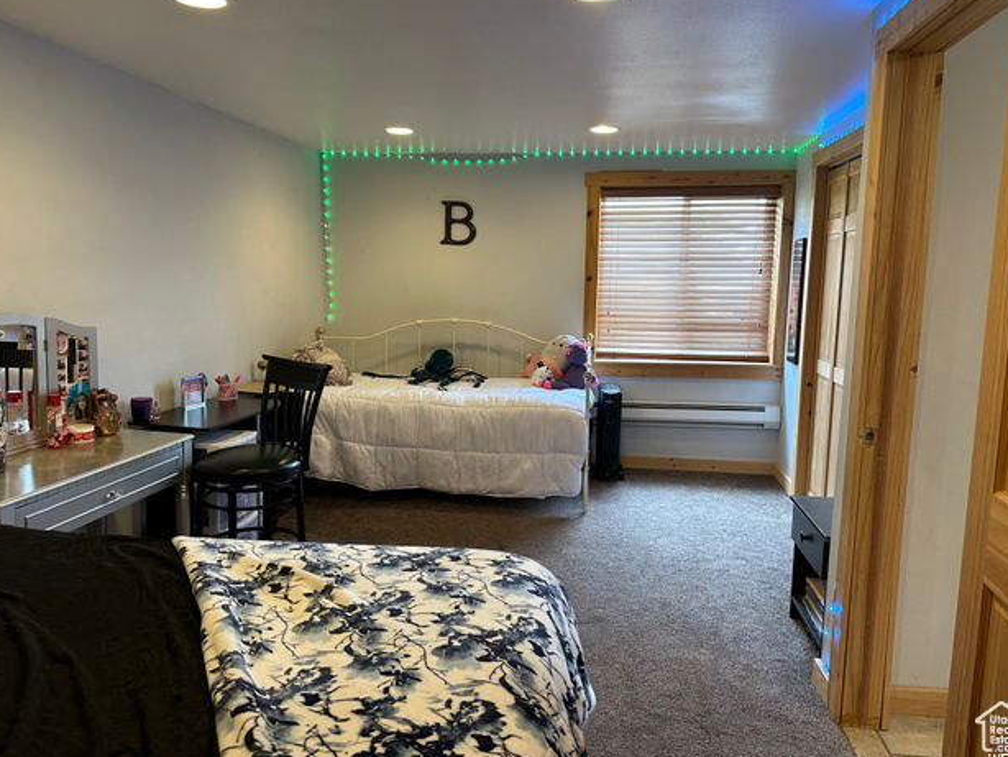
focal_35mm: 25
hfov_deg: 69.4
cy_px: 371
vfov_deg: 54.9
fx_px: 728
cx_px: 515
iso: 160
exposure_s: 1/60
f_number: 1.78
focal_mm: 6.86
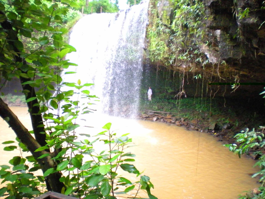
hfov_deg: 49.0
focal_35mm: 38
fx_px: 291
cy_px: 100
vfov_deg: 37.7
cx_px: 132
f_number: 3.1
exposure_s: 1/210
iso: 800
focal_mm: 6.3
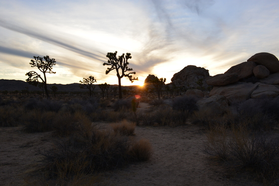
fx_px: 209
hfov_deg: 67.4
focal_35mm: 27
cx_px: 140
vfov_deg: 47.9
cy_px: 93
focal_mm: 18
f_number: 10
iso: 200
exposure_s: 1/80
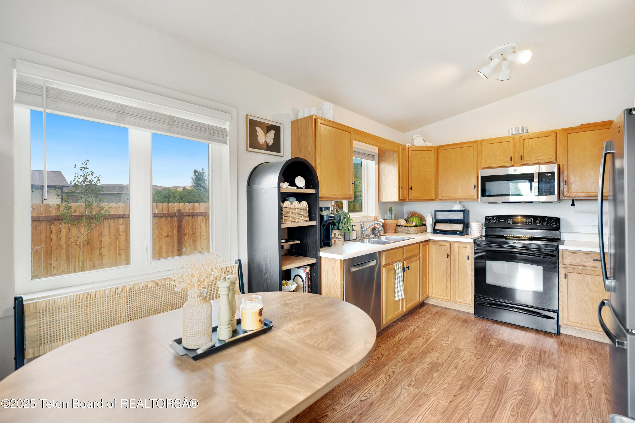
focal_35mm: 16
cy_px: 212
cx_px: 318
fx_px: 282
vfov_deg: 73.7
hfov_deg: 96.7
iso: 400
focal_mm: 16
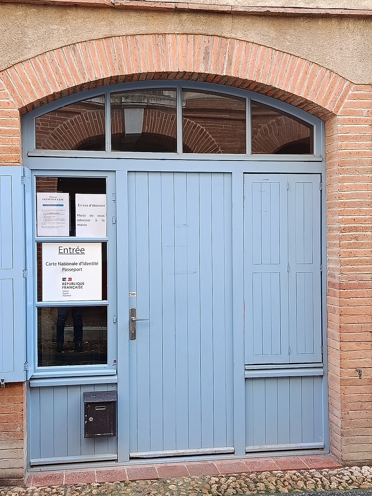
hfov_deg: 31.5
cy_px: 248
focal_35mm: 46
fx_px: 659
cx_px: 186
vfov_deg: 41.2
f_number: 1.7
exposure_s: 1/100
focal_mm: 5.24
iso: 166
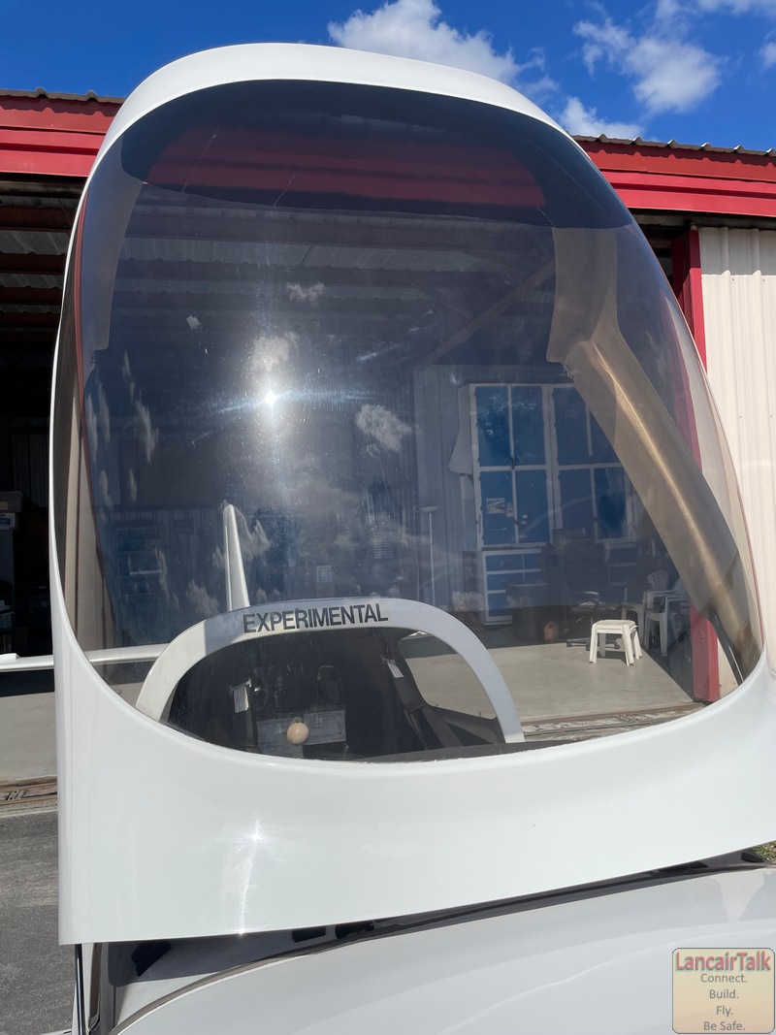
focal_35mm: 26
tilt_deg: +3.3
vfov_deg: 67.3
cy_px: 518
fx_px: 777
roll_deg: +3.4
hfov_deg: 53.1
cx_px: 388
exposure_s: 1/8403
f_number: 1.6
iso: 32
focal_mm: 4.2
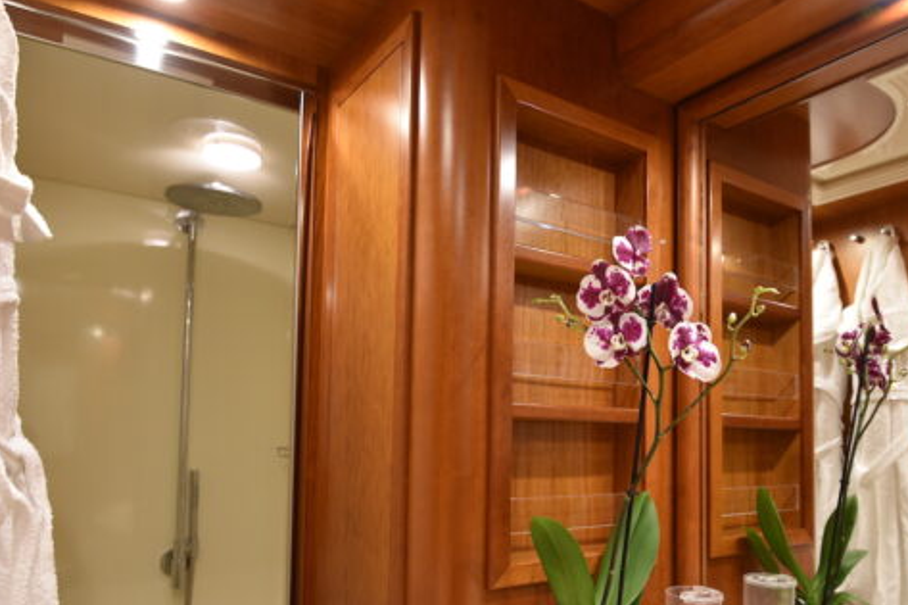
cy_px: 406
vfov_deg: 48.6
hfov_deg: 68.9
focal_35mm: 26
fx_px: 656
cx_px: 532
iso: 800
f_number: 4
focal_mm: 16
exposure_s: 1/25
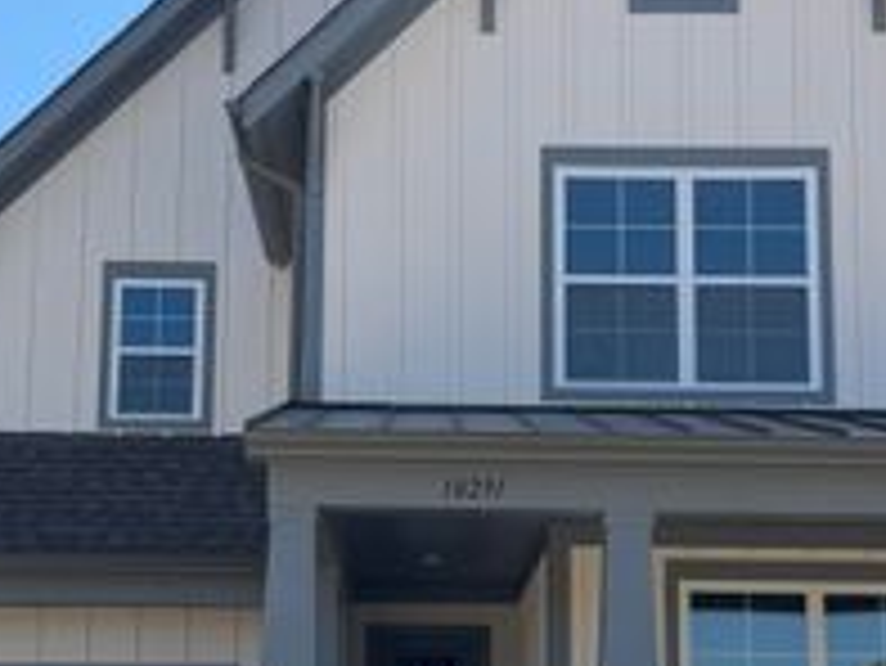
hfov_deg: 31.6
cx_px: 405
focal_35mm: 61
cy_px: 425
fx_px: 1562
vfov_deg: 24.0
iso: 80
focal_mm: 6.76
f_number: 1.78
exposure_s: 1/4167
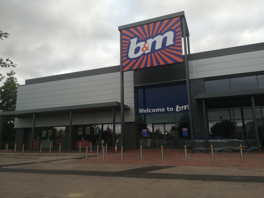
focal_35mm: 26
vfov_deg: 53.1
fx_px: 198
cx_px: 132
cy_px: 99
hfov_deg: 67.3
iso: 50
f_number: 2.2
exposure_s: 1/112
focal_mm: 3.83
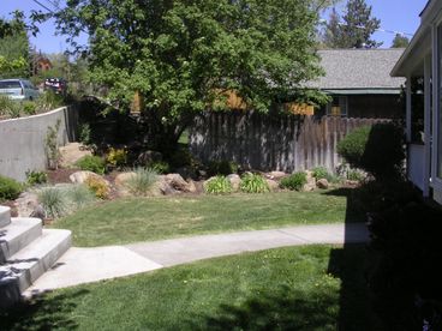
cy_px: 166
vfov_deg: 37.7
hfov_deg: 49.0
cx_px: 221
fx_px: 485
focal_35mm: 38
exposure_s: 1/237
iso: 100
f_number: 5.6
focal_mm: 5.8
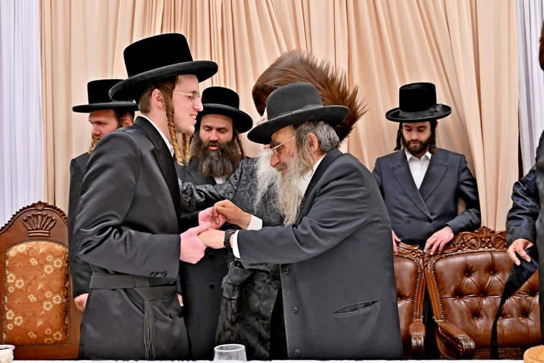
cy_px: 182
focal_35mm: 39
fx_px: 589
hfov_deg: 49.5
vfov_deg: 34.2
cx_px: 272
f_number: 4
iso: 640
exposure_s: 1/200
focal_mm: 39
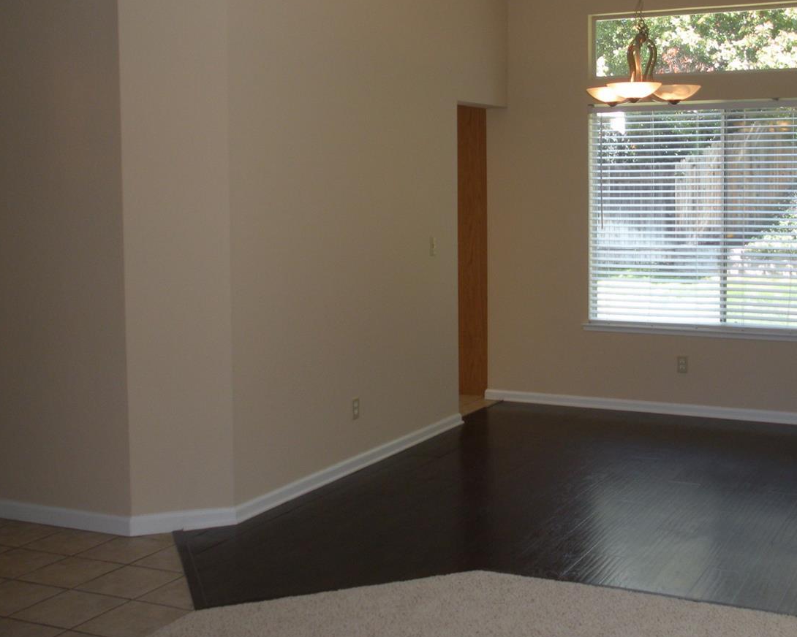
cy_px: 239
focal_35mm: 47
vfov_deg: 31.9
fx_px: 1109
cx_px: 521
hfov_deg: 39.2
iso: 121
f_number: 3.5
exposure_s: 1/58.5
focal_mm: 6.3
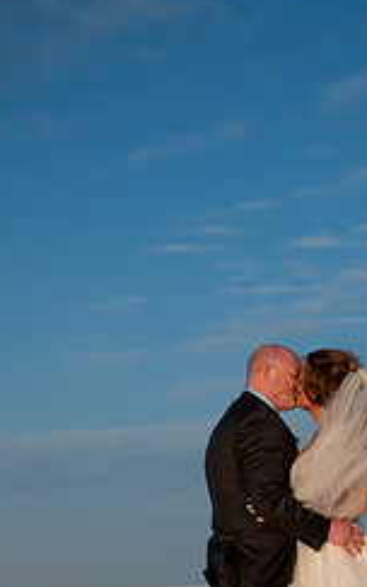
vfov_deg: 15.8
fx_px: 2111
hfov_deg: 9.9
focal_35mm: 132
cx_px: 296
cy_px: 413
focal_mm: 70
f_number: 8
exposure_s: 1/400
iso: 200
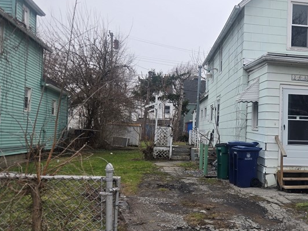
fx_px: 391
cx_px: 241
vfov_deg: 32.9
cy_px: 120
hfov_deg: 41.3
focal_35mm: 44
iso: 25
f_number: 1.8
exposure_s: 1/180
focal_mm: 5.4
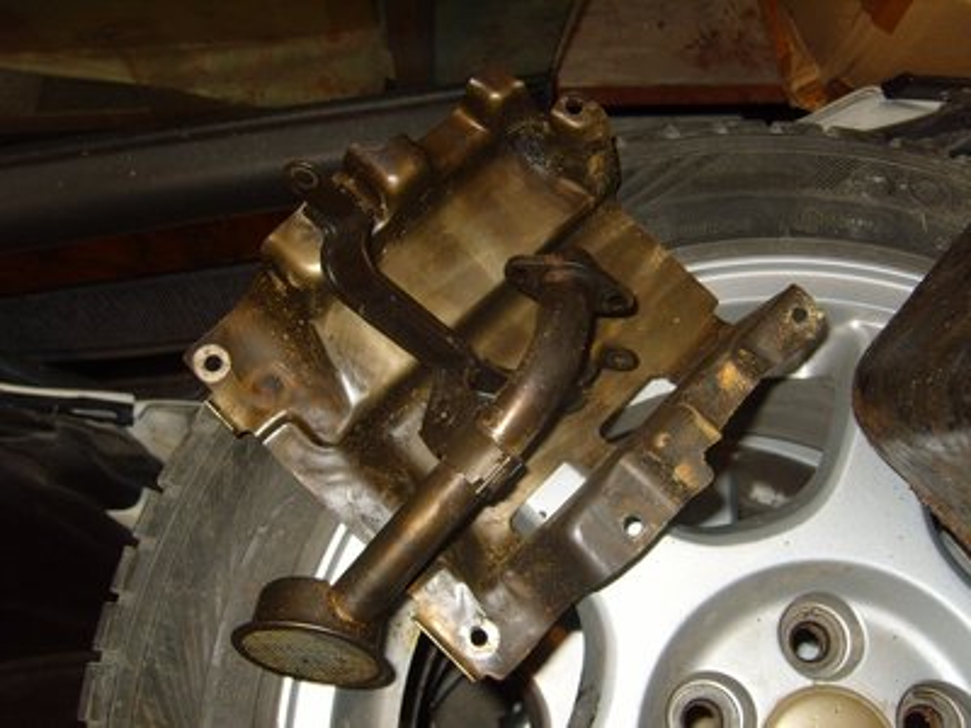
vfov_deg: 40.7
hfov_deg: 52.6
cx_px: 486
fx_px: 982
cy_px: 364
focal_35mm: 35
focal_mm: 7.4
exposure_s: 1/30
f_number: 2.8
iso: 100
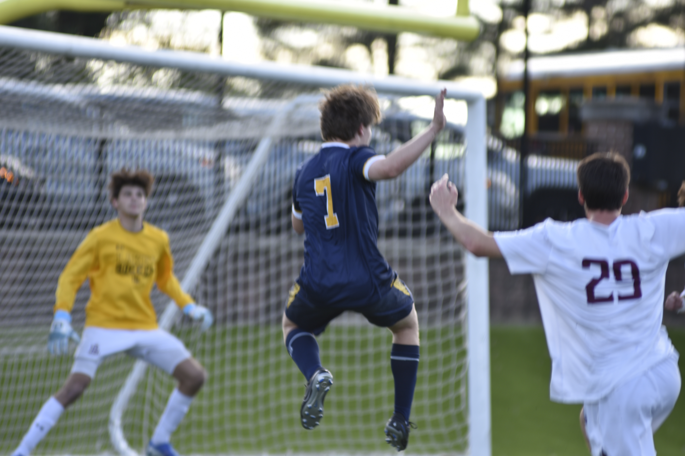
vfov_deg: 4.6
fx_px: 5708
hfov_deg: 6.9
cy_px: 228
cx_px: 342
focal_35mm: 300
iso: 100
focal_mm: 200
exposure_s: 1/250
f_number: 3.3
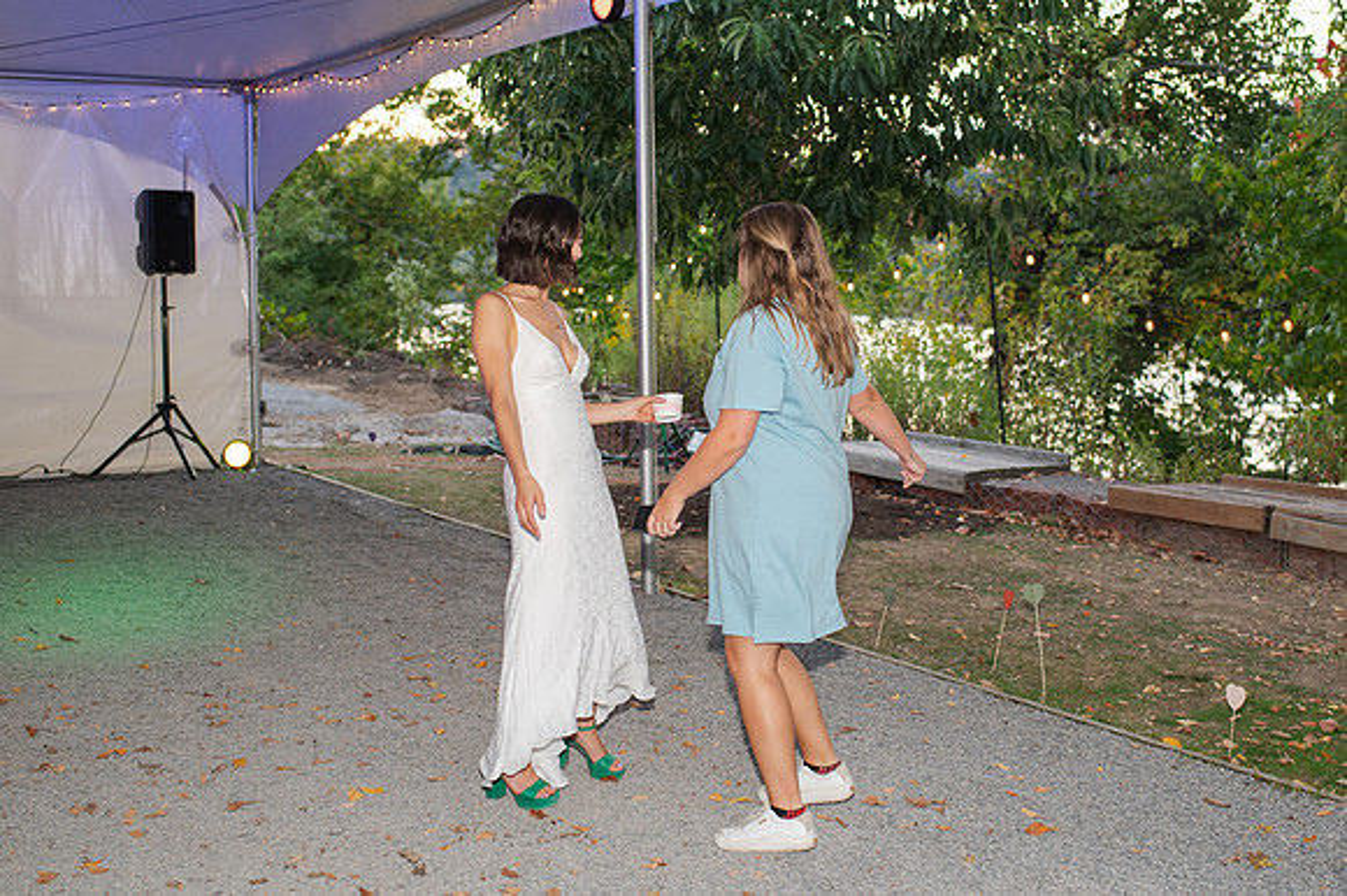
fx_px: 1672
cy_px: 436
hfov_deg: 43.8
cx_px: 726
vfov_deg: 30.0
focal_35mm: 45
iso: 1000
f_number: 3.2
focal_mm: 35
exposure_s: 1/200
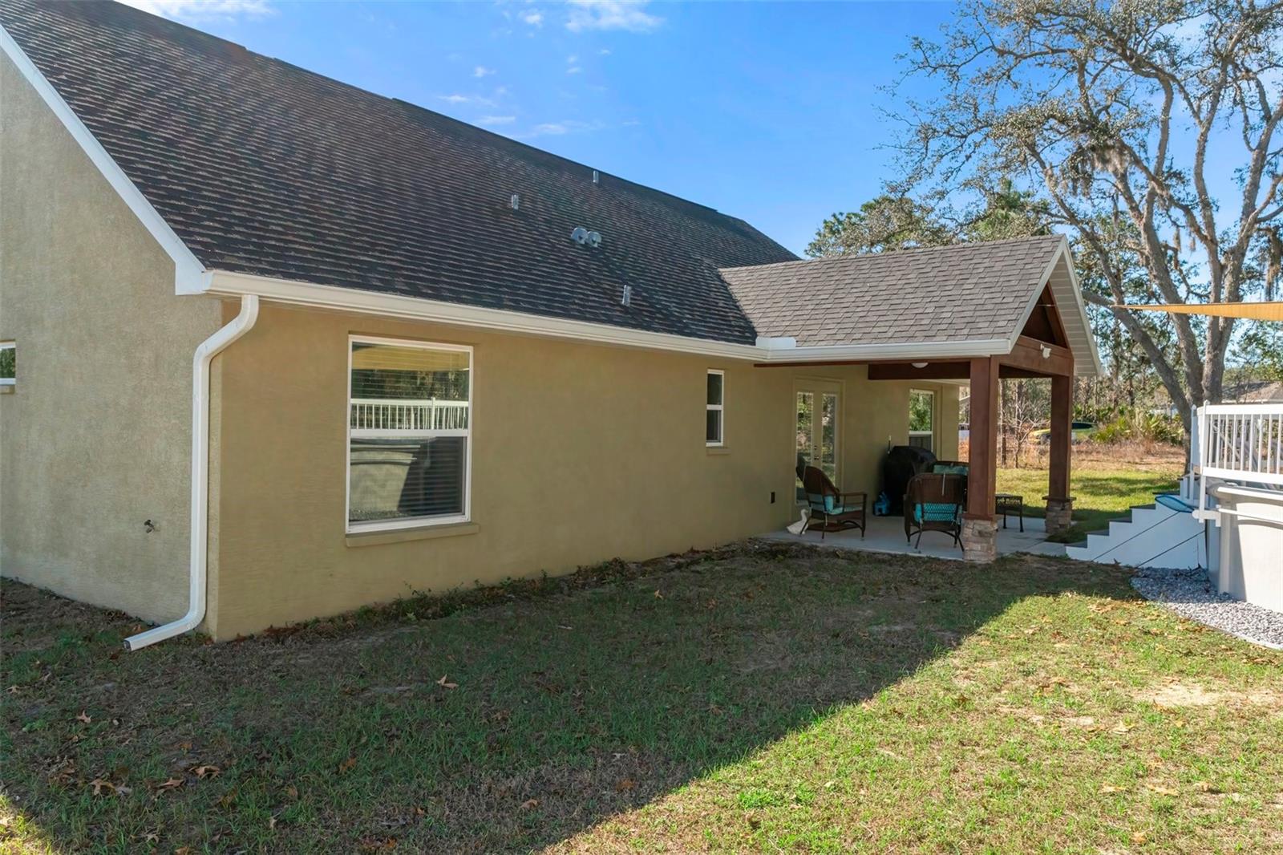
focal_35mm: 24
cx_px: 642
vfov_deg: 53.1
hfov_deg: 73.8
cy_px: 428
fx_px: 855
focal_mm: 16
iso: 1000
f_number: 8
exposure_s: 1/1000
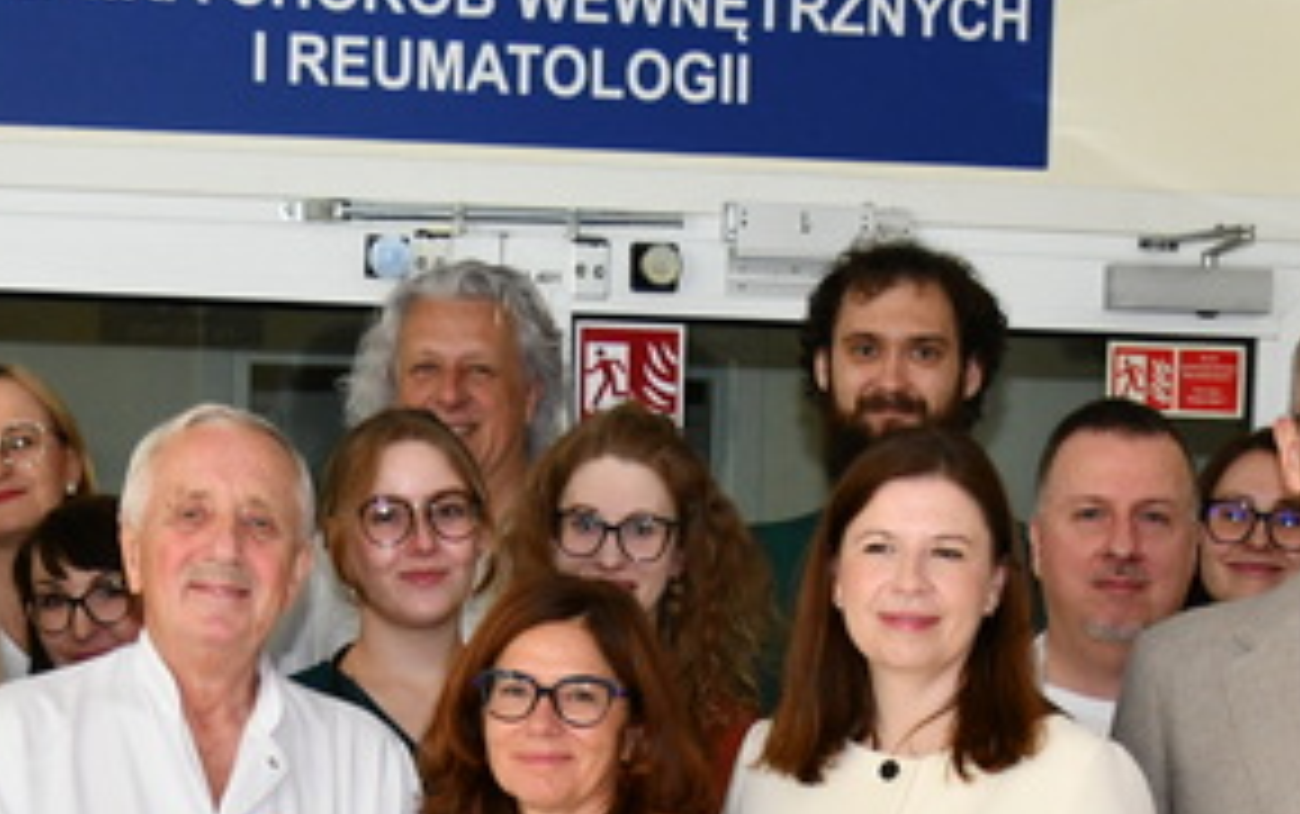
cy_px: 1372
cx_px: 562
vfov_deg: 10.6
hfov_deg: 17.7
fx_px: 4183
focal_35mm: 118
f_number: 5
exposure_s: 1/60
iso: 1250
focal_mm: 31
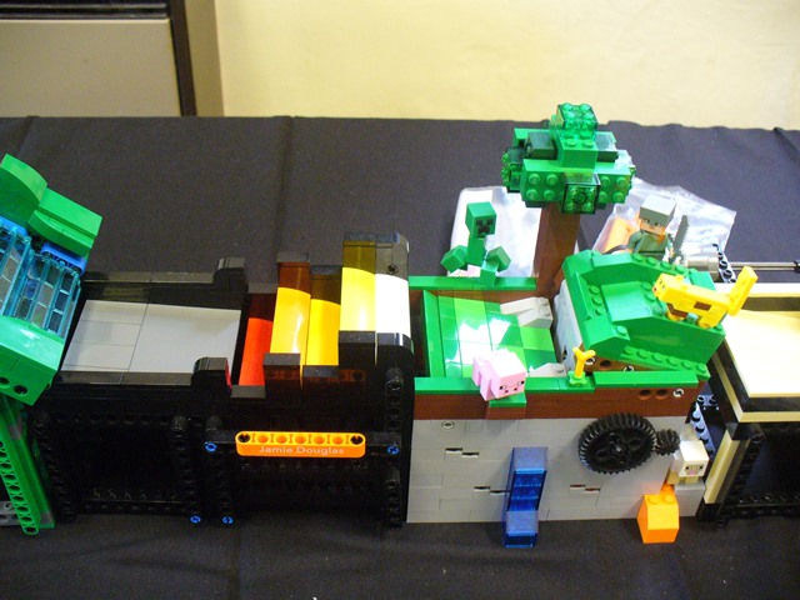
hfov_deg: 50.1
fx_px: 855
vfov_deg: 38.7
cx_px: 400
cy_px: 300
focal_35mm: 37
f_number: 2.8
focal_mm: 6.1
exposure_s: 1/25
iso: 400
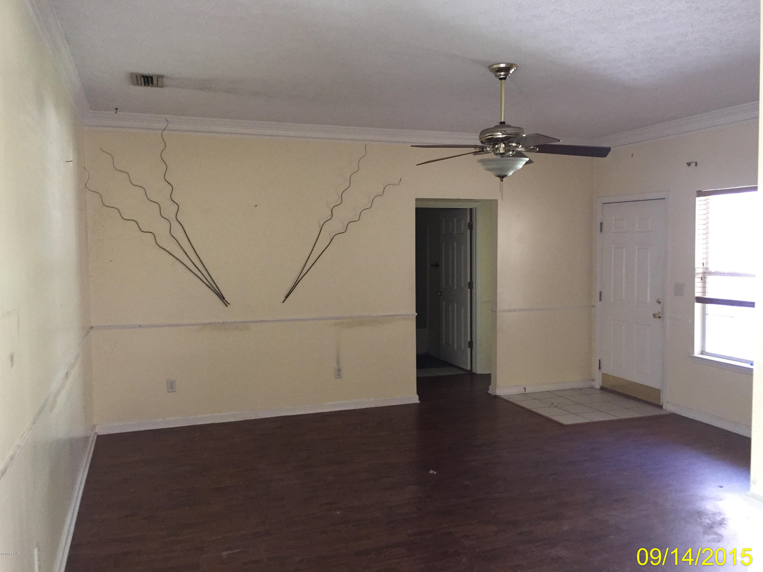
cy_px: 286
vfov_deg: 48.2
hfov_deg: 61.7
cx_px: 382
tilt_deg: -1.0
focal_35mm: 29
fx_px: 639
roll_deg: -0.2
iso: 250
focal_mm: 4.15
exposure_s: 1/24
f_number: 2.2
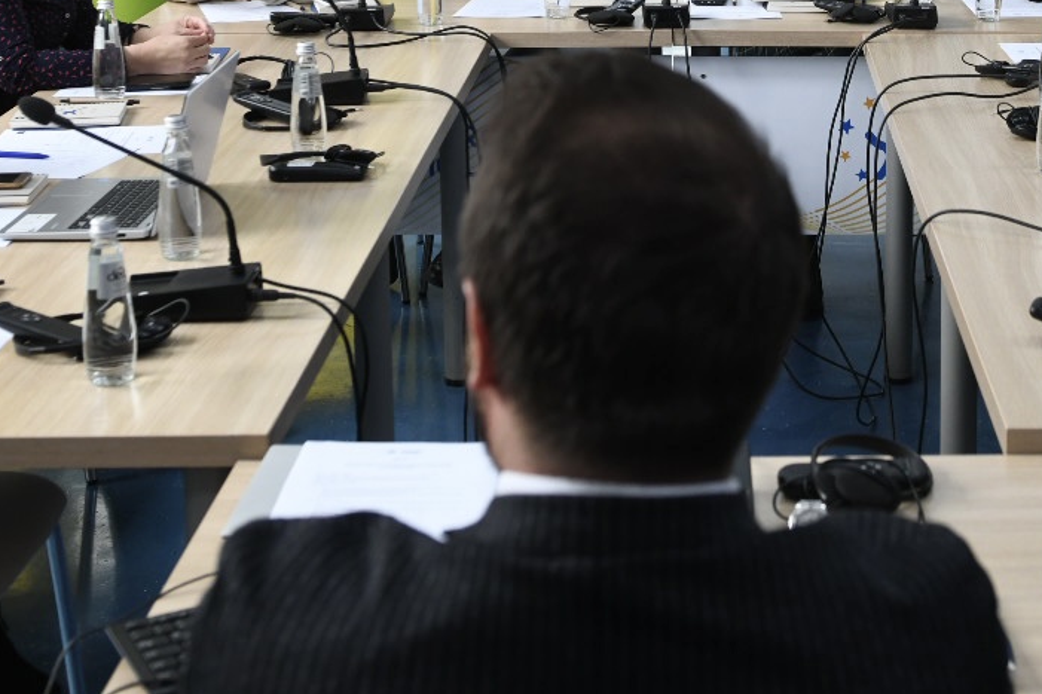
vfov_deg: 17.8
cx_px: 718
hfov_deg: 27.1
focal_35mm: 74
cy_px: -53
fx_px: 2141
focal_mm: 32
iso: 1000
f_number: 6.3
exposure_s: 1/125
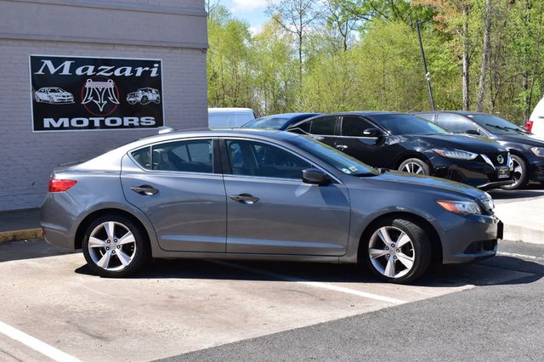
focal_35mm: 52
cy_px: 181
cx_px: 272
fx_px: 793
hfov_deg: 37.9
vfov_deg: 25.7
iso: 400
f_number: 11
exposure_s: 1/400
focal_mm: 35
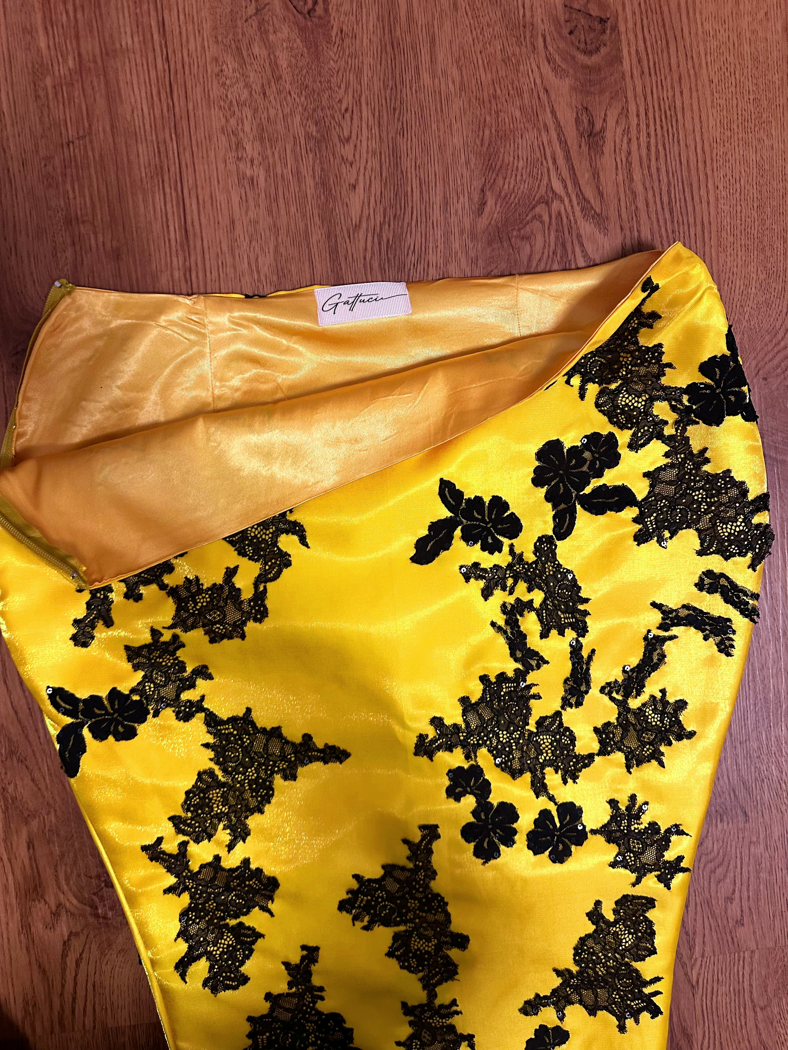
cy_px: 525
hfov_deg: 56.8
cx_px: 394
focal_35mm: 24
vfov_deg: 71.6
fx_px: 728
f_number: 1.78
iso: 250
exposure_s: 1/51
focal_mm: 6.86
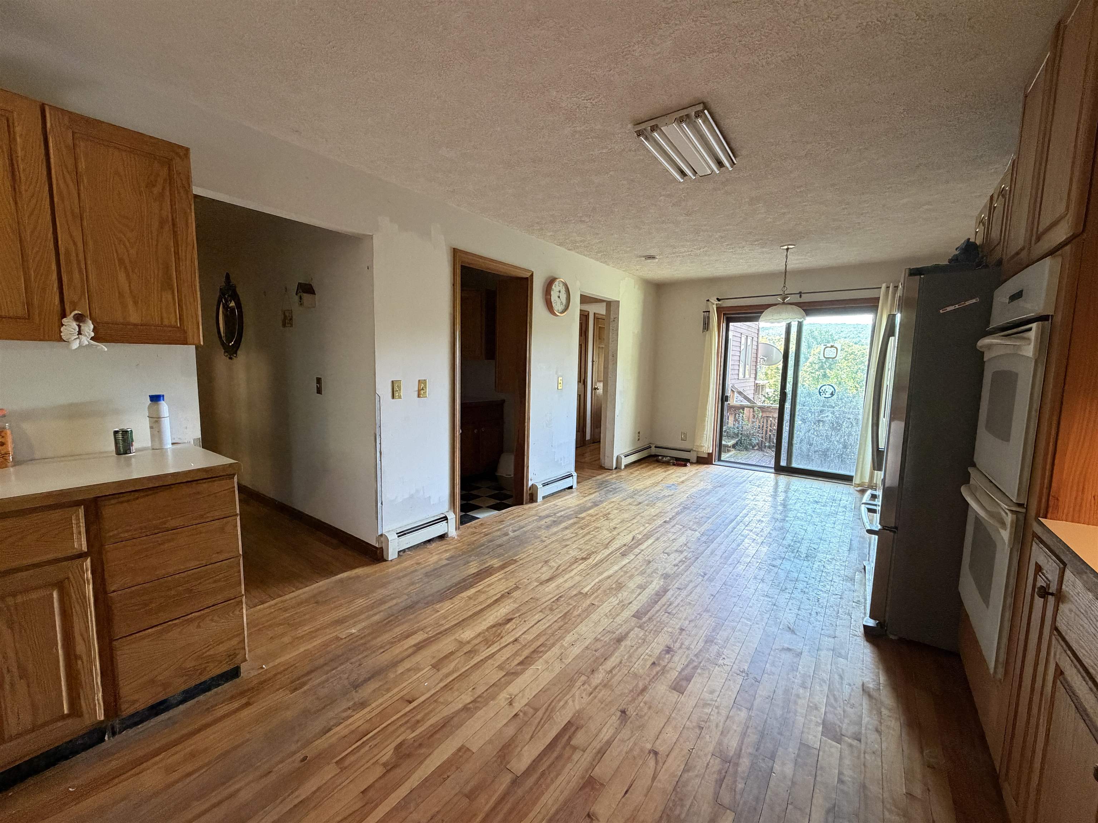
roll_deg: -1.0
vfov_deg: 85.7
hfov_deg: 102.1
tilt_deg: -5.6
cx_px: 549
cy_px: 412
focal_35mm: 14
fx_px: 444
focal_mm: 2.22
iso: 400
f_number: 2.2
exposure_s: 1/60
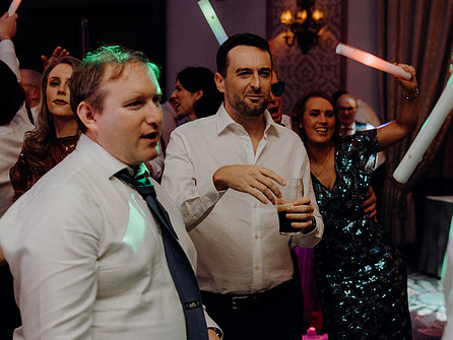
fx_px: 786
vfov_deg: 24.4
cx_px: 238
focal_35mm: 60
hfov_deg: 32.2
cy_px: 183
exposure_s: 1/160
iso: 2500
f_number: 3.5
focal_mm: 48
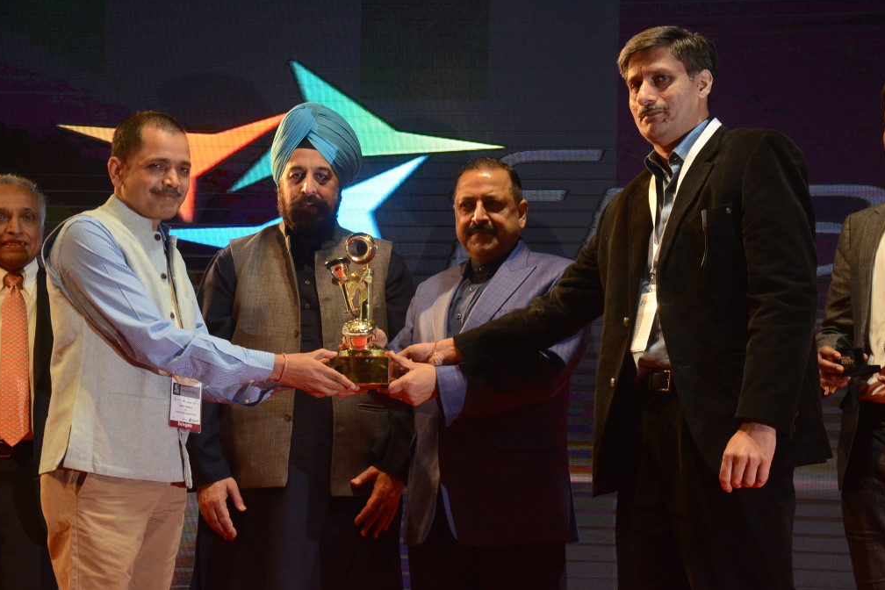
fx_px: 1868
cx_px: 437
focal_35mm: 76
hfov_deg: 26.7
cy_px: 294
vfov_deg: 17.9
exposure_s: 1/125
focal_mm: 50
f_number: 5.6
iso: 2000
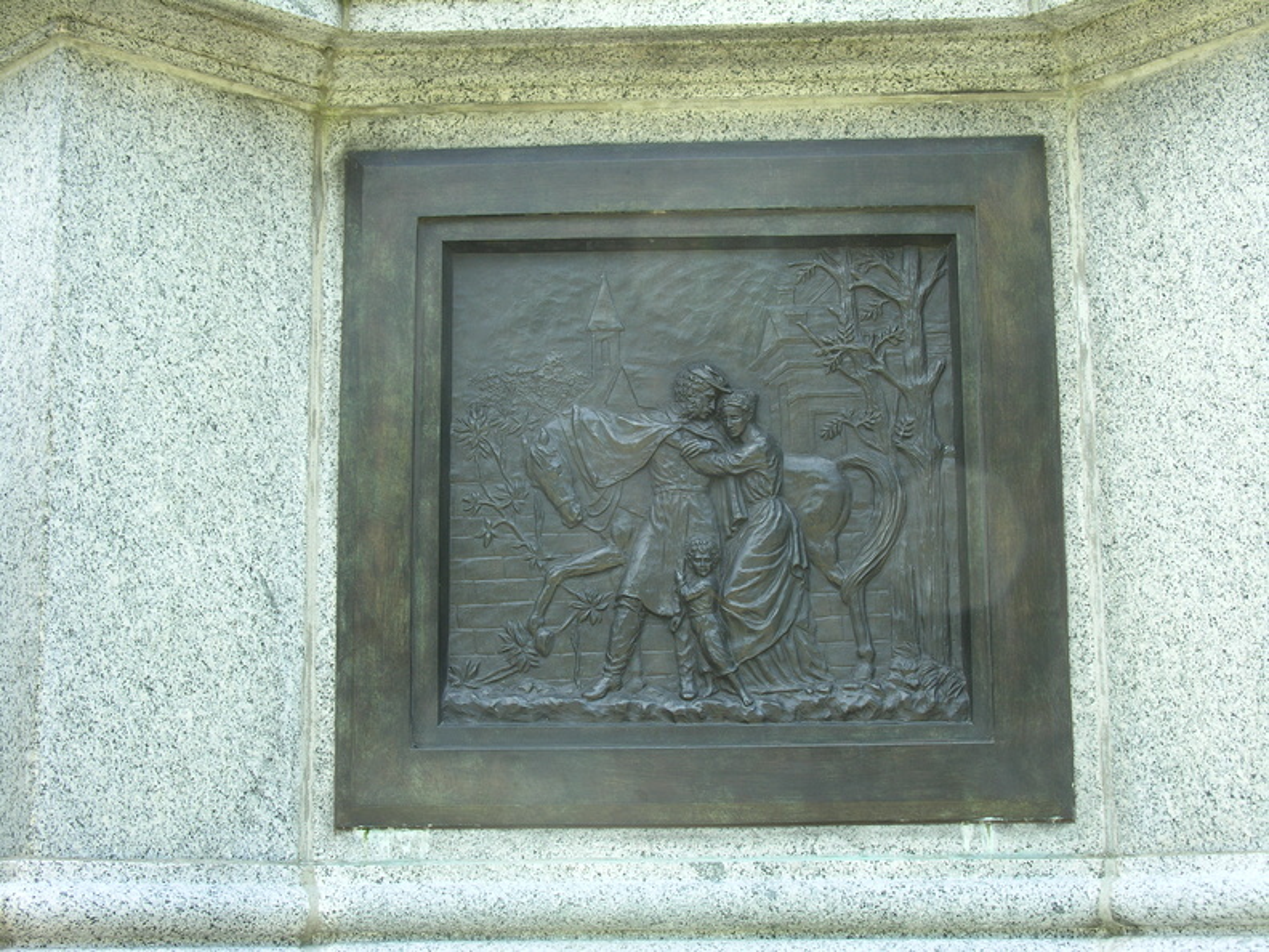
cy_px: 476
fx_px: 2346
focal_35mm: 64
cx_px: 634
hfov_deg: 30.3
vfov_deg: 22.9
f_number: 4.5
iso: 50
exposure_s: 1/42.6
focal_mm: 16.4
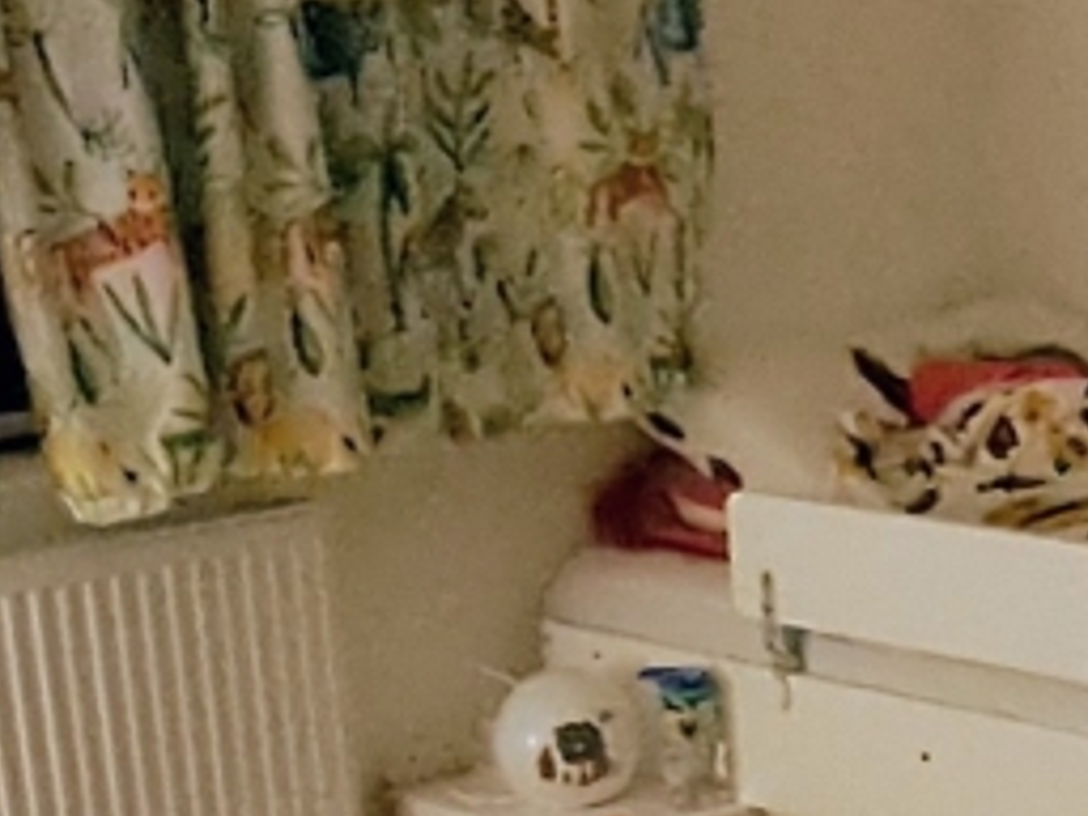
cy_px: 910
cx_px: 1173
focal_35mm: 100
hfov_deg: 18.9
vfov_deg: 14.4
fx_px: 3143
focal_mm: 1.64
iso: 640
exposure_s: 1/20
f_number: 2.2
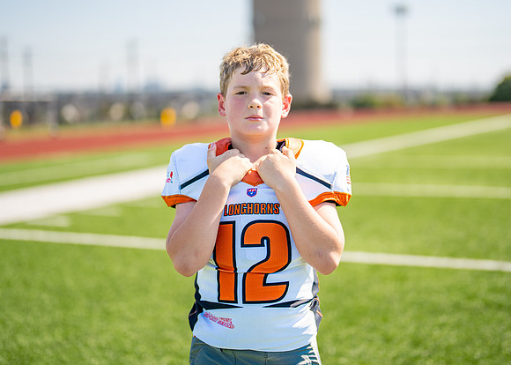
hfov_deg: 32.8
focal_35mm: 60
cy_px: 166
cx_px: 261
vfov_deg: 23.7
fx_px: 869
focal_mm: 50
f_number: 1.2
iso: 100
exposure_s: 1/5000
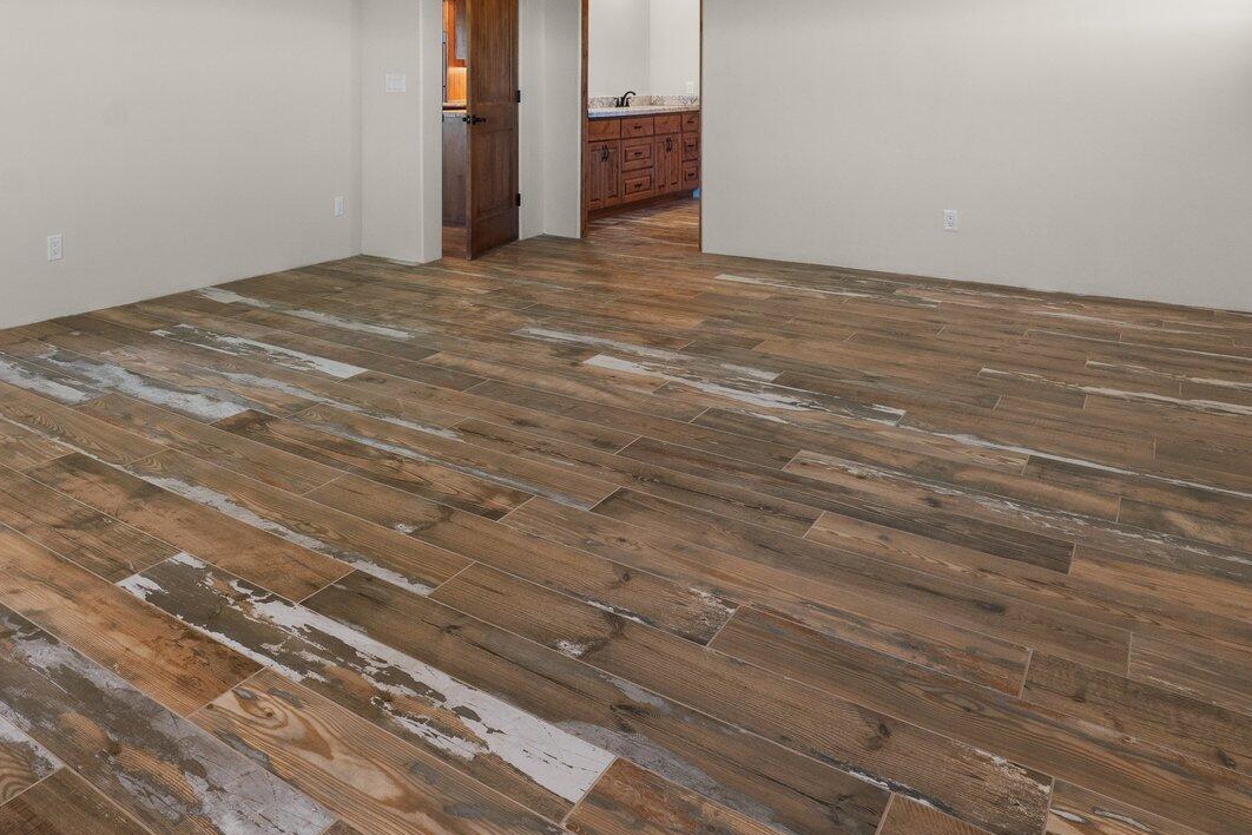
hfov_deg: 66.0
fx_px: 939
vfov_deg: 43.9
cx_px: 443
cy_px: 89
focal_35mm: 27
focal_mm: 14
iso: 400
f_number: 8
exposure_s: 1/25
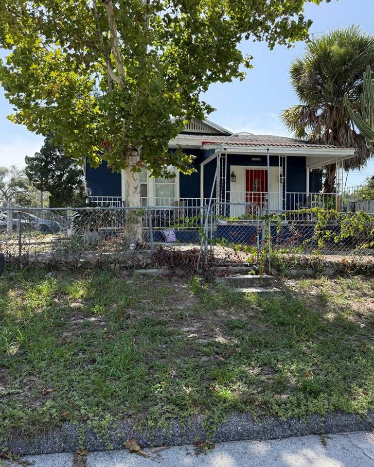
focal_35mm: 26
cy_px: 236
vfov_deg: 66.0
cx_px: 190
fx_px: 360
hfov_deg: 54.9
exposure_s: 1/1585
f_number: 1.78
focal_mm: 6.76
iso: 100
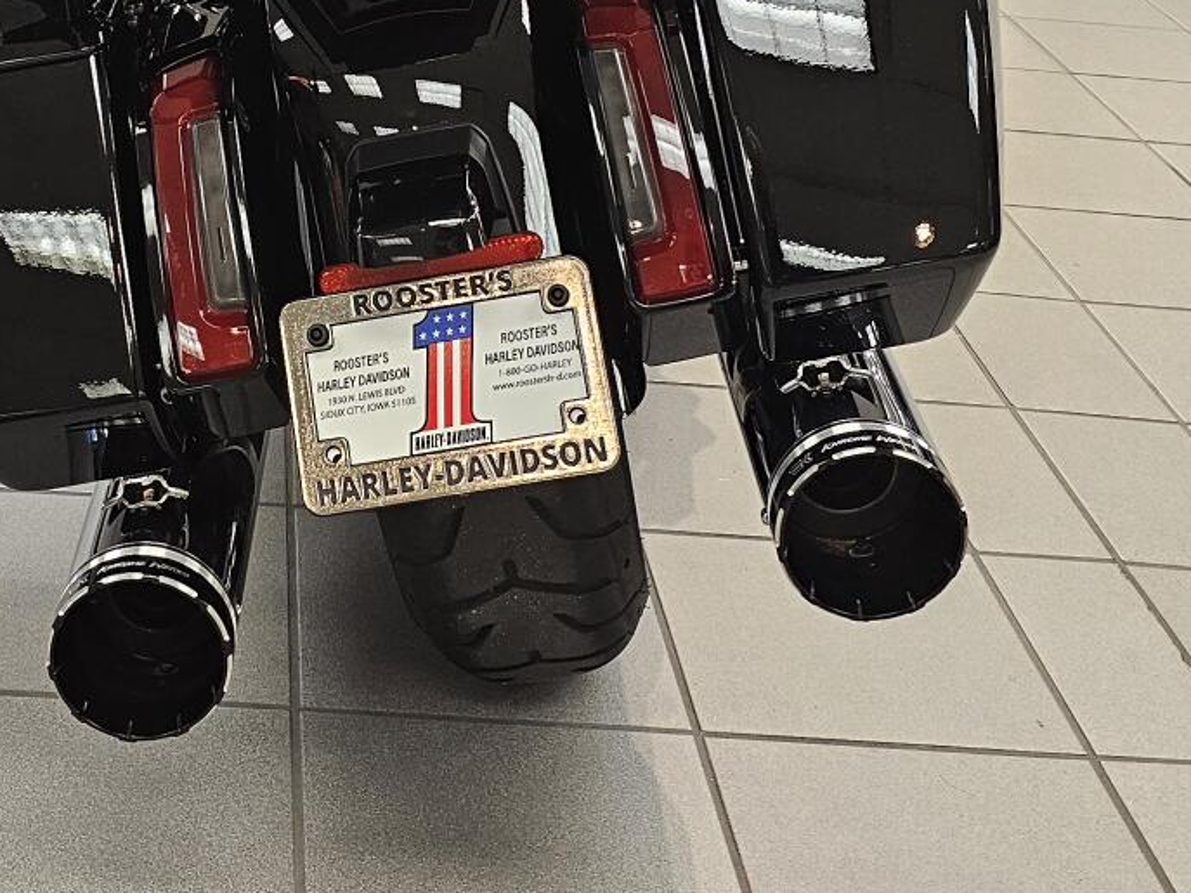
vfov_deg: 21.0
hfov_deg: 28.8
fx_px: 2305
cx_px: 387
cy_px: -50
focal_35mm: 67
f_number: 1.7
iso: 250
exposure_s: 1/120
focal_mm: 6.3
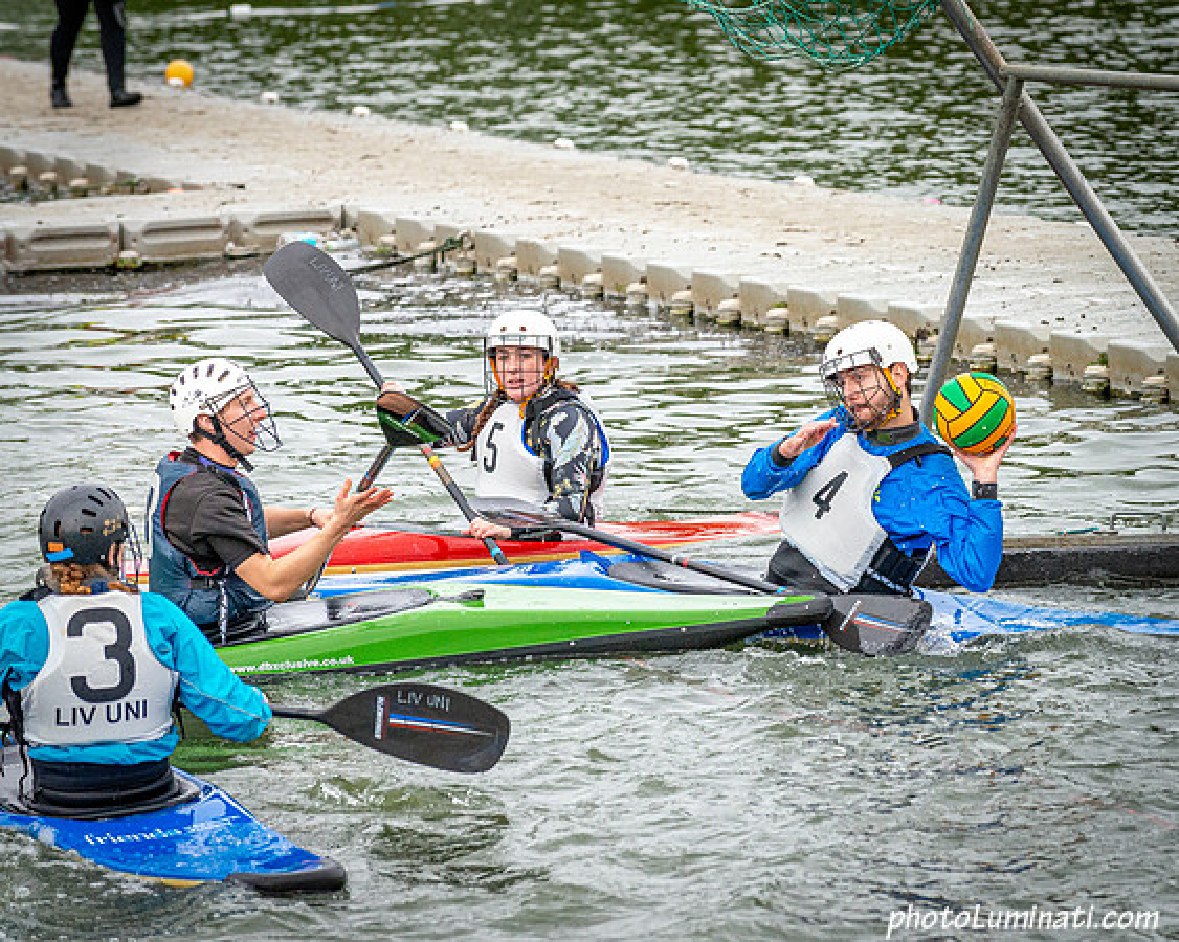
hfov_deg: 7.3
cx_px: 827
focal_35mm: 263
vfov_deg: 5.9
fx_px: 9188
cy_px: 391
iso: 2500
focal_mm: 200
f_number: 5.6
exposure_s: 1/3200
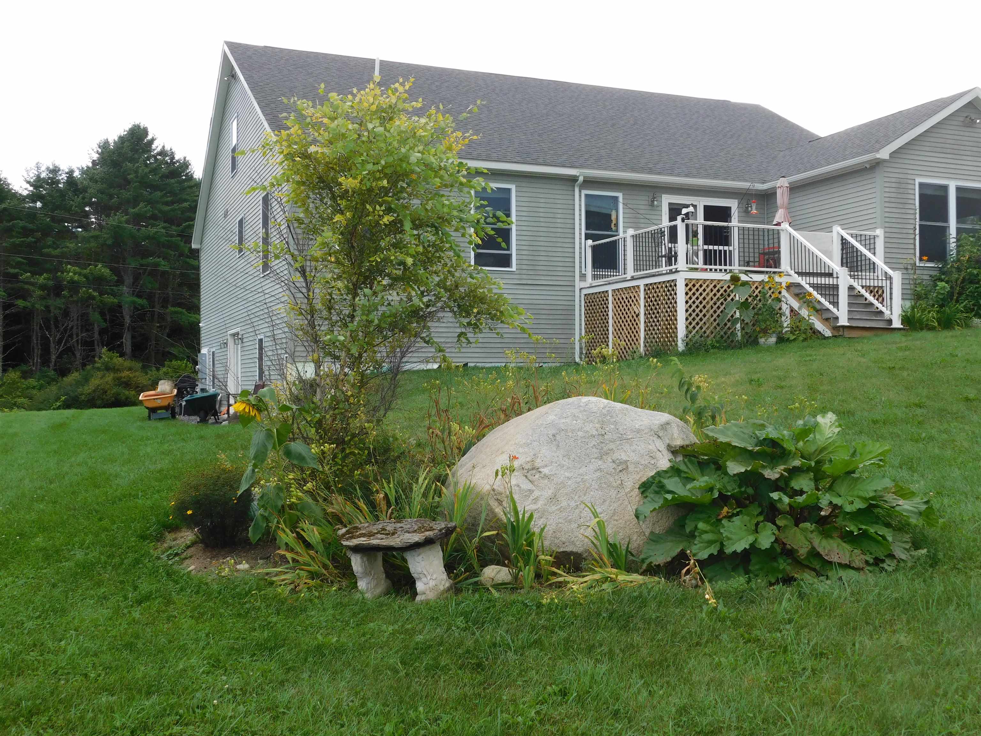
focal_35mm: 36
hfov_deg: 51.4
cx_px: 490
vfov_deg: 39.7
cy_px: 368
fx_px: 1020
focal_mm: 6.3
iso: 125
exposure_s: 1/500
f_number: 3.5
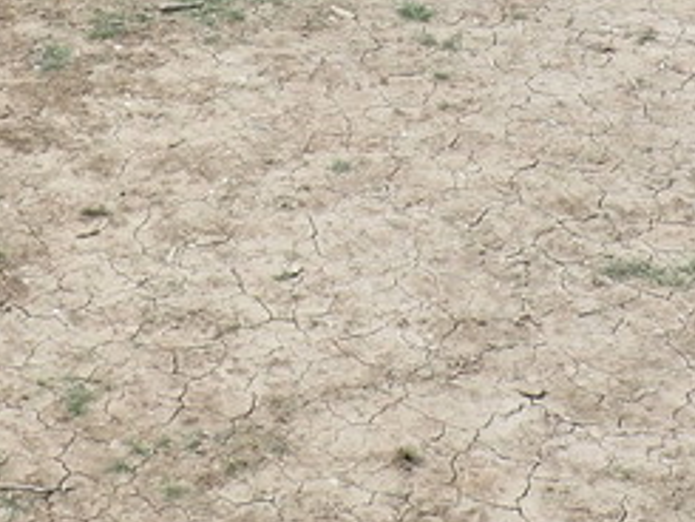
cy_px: -406
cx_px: 162
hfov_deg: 19.9
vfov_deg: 13.6
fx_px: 1969
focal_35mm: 98
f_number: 2.8
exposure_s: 1/640
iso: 100
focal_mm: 4.5
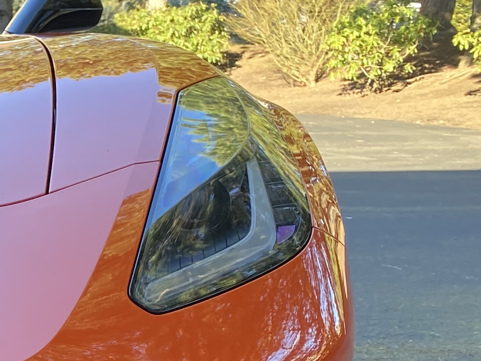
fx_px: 1279
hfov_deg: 17.7
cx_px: -350
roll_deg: -1.7
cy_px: 404
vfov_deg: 15.6
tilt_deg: -15.0
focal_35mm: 92
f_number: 1.8
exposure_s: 1/132
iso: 32
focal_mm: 4.25
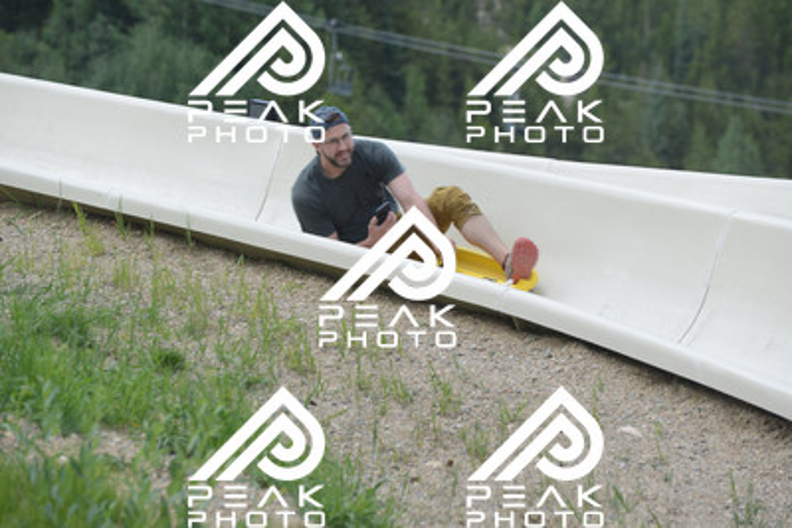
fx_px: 4291
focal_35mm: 195
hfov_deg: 10.5
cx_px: 396
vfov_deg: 7.0
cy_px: 264
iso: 500
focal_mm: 195
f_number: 6.3
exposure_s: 1/640
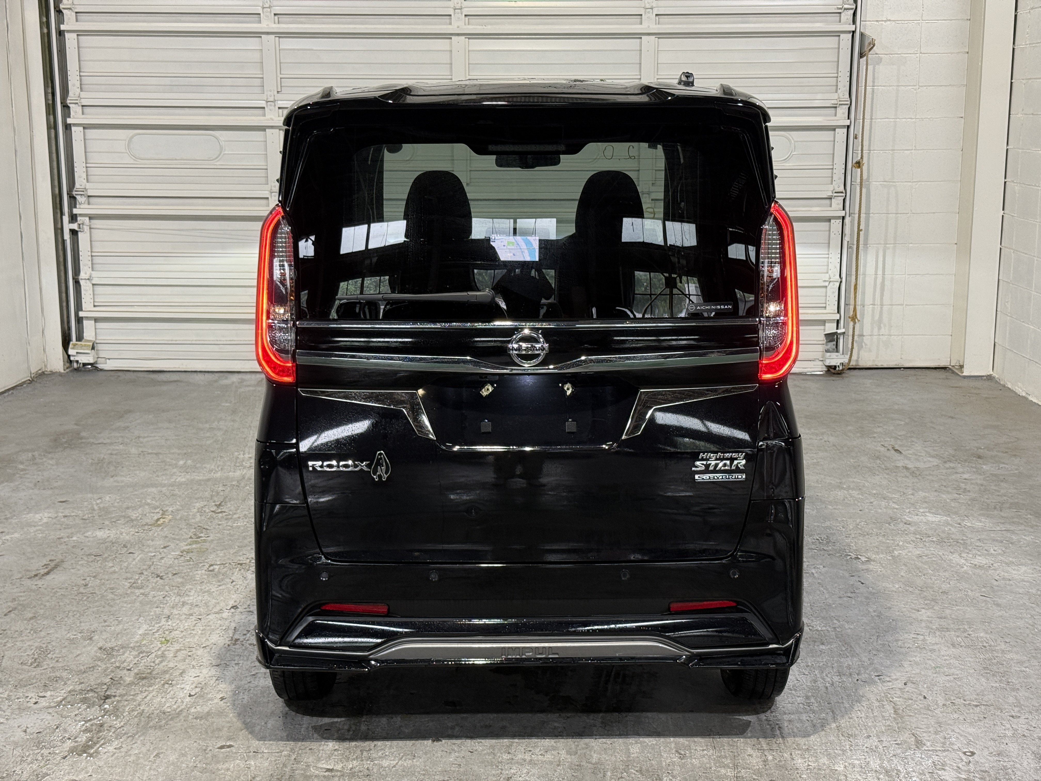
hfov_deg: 39.7
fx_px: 1443
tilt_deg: -10.9
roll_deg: -0.4
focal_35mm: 48
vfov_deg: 30.3
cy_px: 390
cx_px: 520
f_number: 1.78
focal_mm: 6.76
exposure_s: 1/60
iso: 160
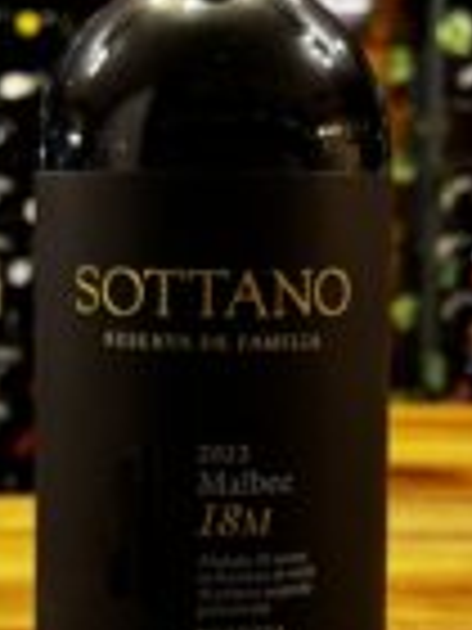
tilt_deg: -5.3
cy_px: 338
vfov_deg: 26.3
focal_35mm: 74
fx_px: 1345
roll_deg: -0.4
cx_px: 211
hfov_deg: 19.9
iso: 320
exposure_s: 1/50
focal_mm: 6.76
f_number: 1.78
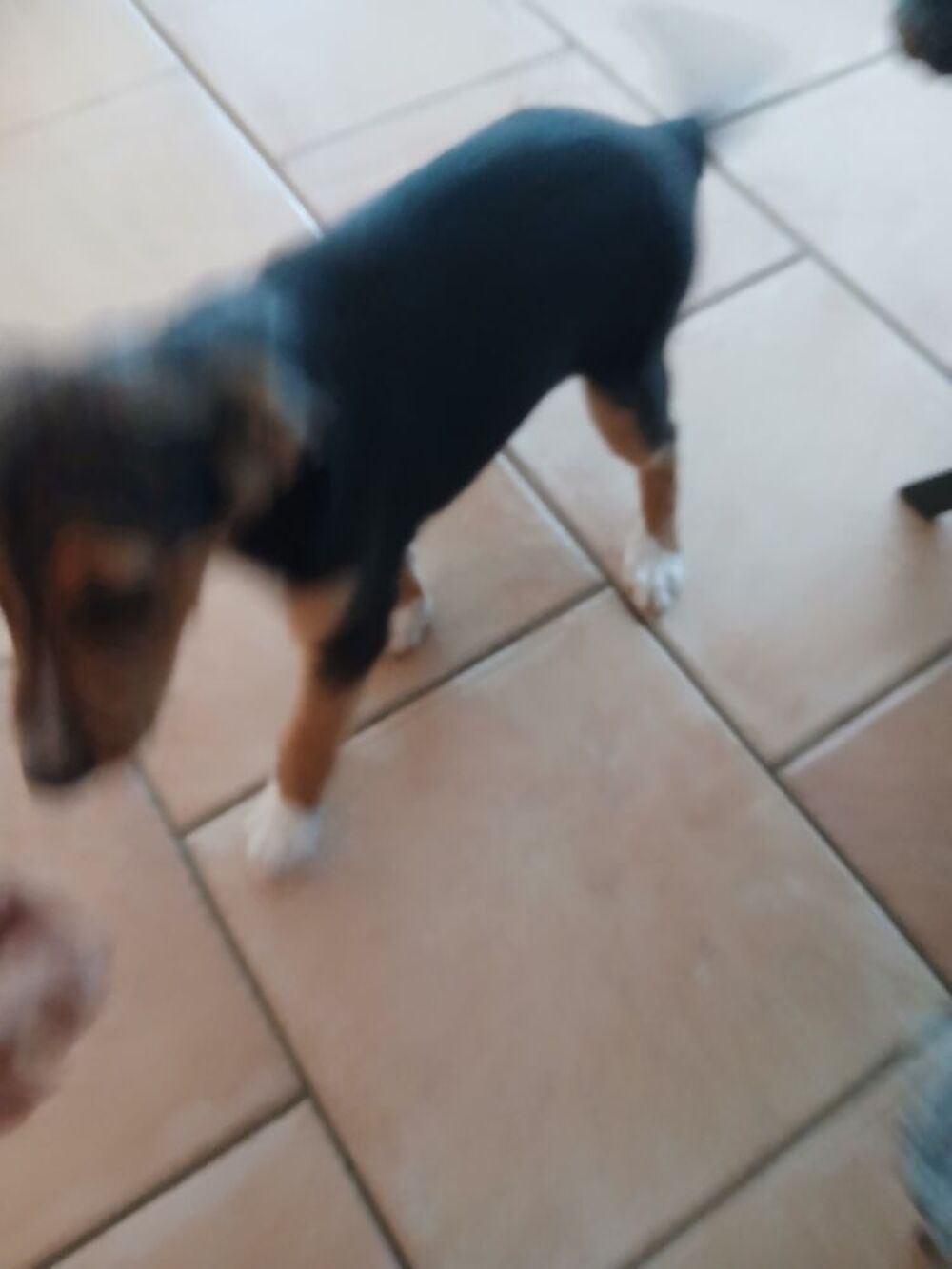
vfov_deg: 67.3
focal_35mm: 26
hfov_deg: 53.1
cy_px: 634
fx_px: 953
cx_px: 476
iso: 800
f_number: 1.8
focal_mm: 3.98
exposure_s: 1/16.7
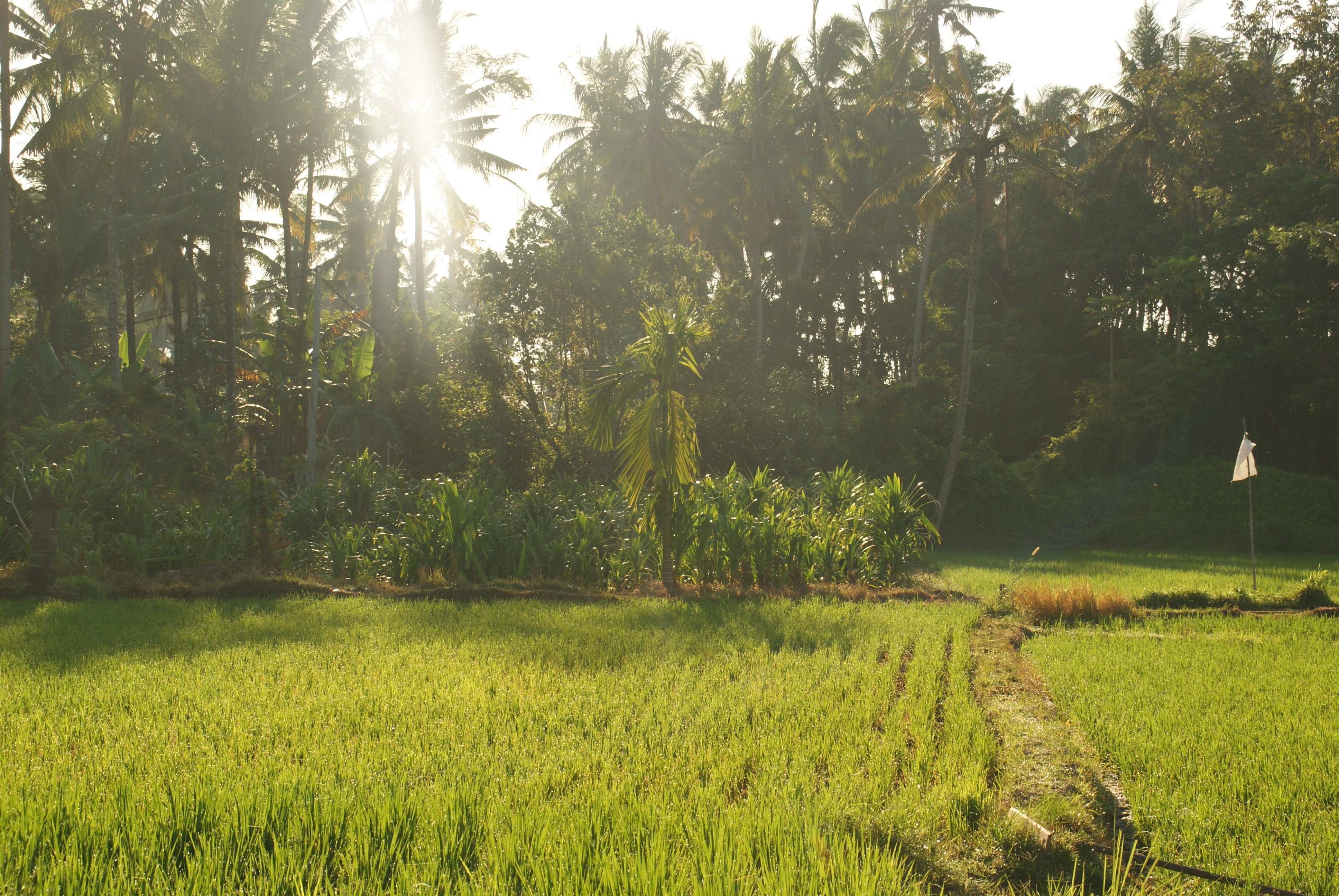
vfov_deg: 18.2
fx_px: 2793
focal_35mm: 75
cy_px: 448
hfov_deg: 27.0
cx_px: 670
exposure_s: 1/125
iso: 100
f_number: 10
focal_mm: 50
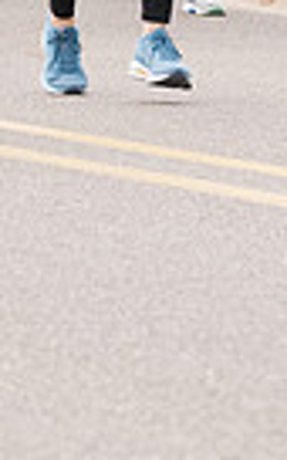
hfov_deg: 2.2
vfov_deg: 3.6
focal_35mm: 588
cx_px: 127
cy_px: -159
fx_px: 7359
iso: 4000
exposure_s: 1/1600
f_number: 7.1
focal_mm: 116
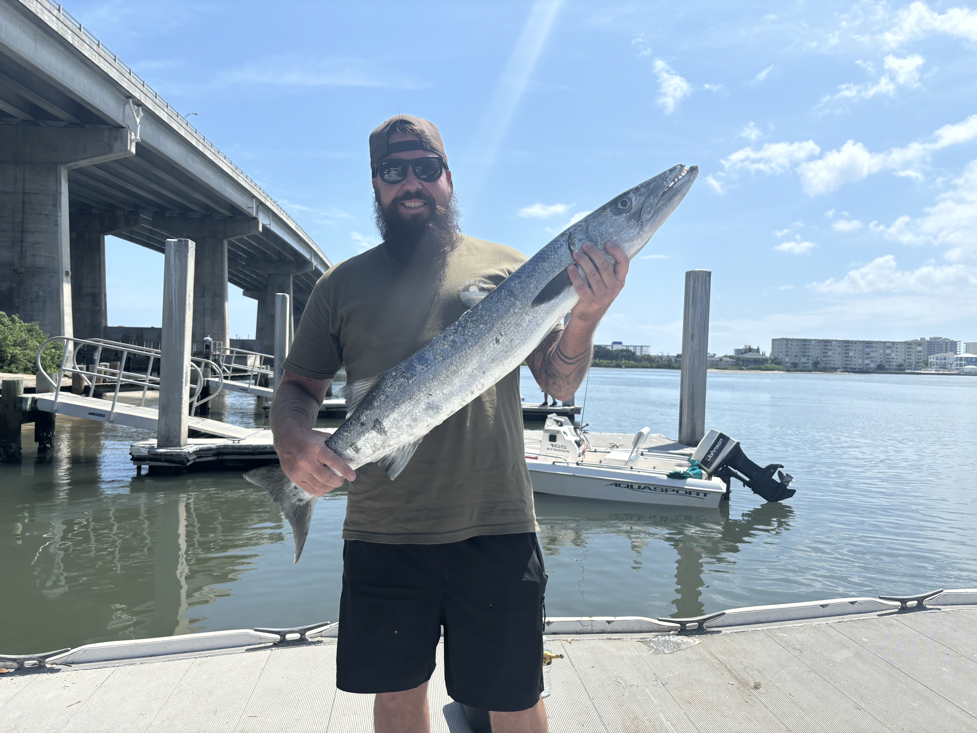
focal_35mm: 26
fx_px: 734
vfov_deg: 53.1
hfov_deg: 67.3
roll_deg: -0.4
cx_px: 488
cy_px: 366
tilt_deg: -0.6
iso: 50
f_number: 1.6
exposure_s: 1/4854
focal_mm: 5.96
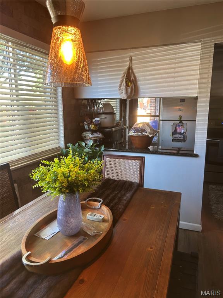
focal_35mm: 26
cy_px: 149
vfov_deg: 67.3
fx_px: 223
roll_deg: +0.1
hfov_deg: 53.1
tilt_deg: -10.7
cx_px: 112
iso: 100
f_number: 1.5
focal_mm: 5.7
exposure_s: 1/60
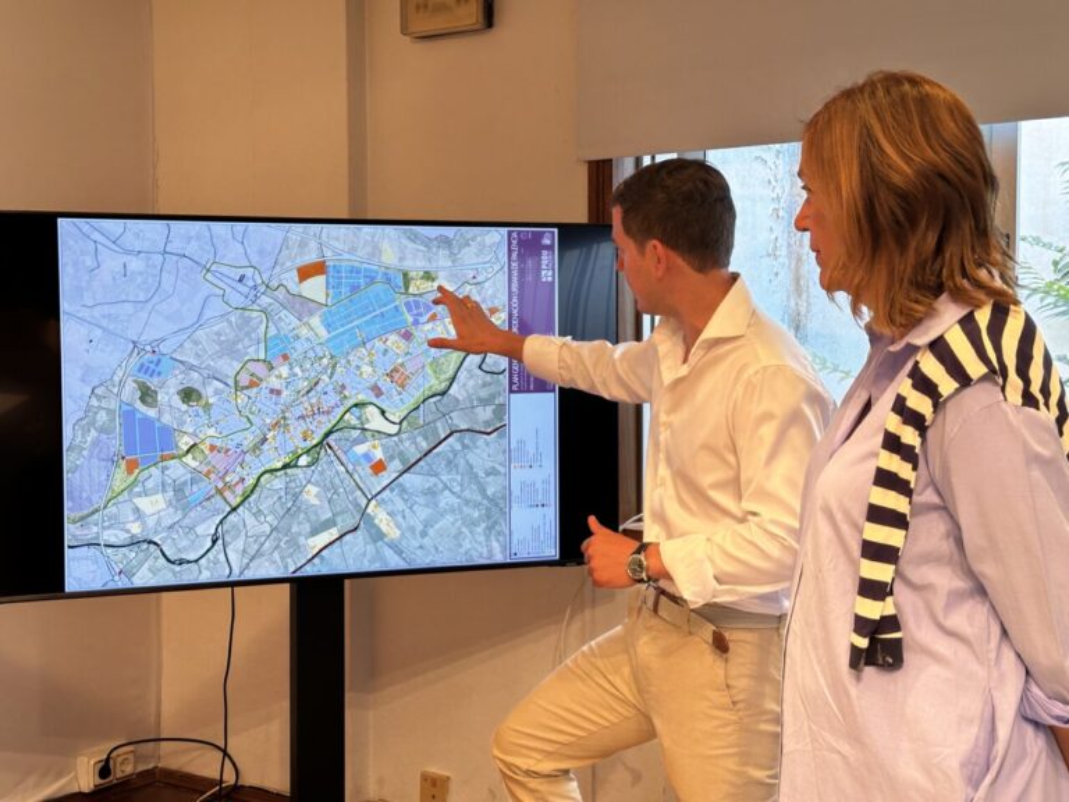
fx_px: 1482
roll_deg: +0.4
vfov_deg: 30.3
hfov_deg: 39.7
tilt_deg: -2.3
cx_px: 534
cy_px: 401
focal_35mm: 48
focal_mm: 6.86
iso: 80
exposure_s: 1/100
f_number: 1.78
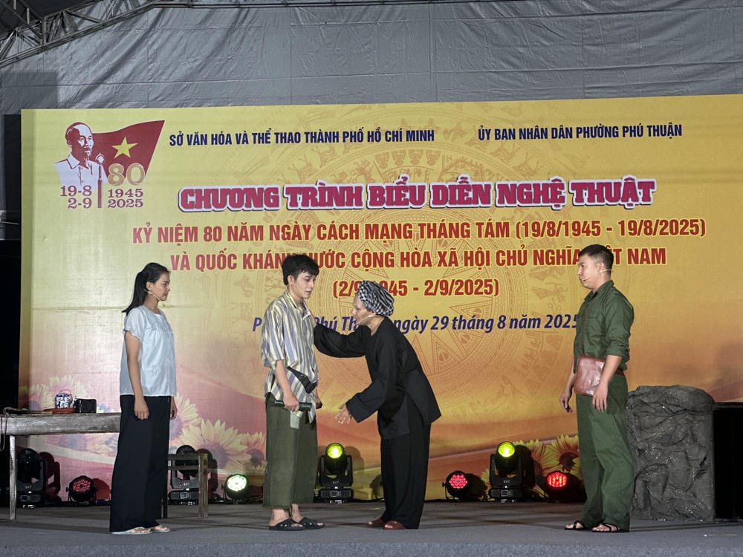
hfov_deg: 25.3
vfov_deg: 19.1
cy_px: 278
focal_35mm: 77
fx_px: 1653
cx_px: 372
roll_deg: -0.1
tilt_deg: +5.9
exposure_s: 1/60
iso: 125
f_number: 2.8
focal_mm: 9
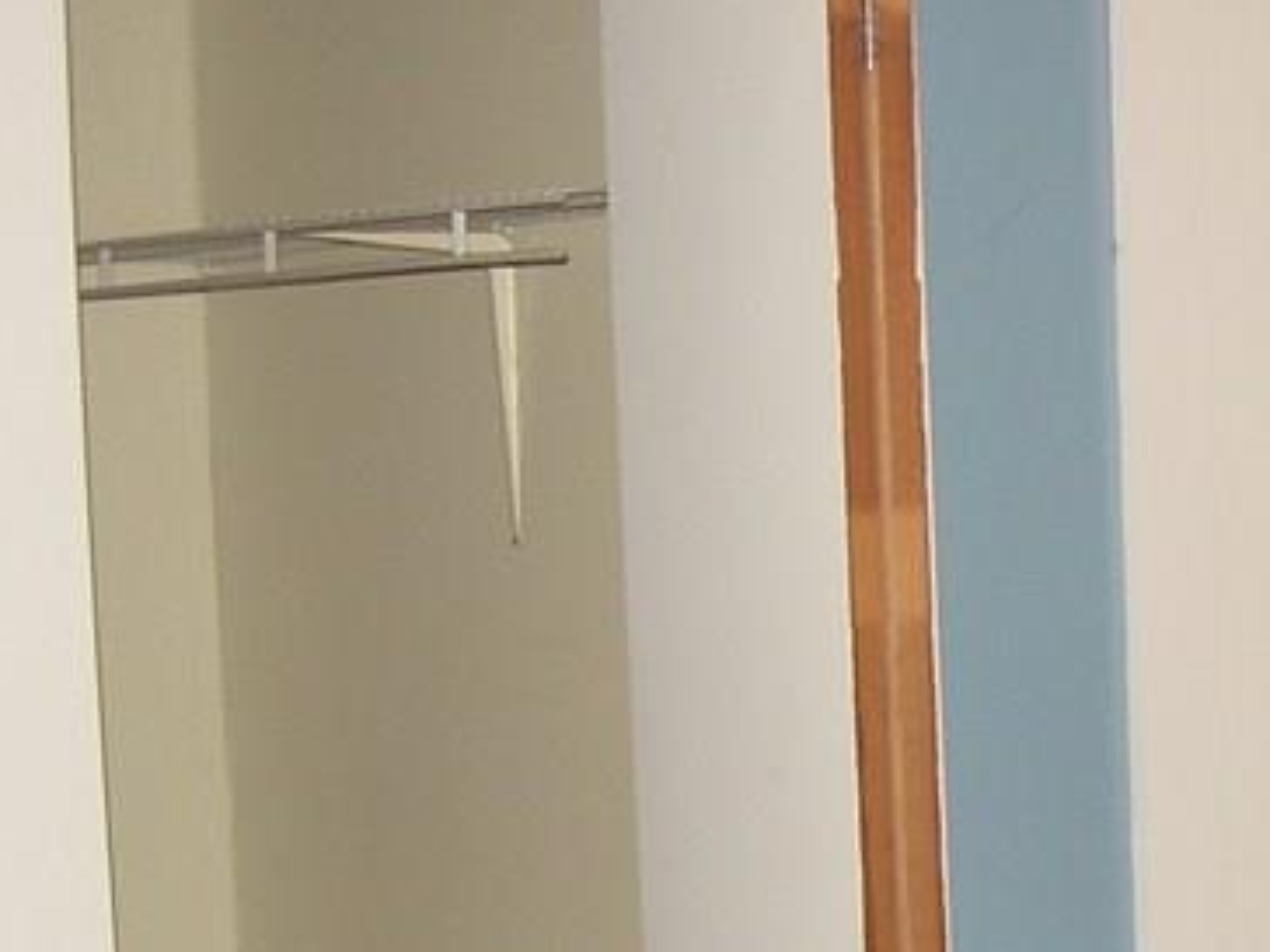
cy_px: 823
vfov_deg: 13.7
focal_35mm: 107
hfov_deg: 17.6
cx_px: 1493
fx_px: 3926
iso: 168
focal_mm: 6.3
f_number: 2.8
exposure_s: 1/60
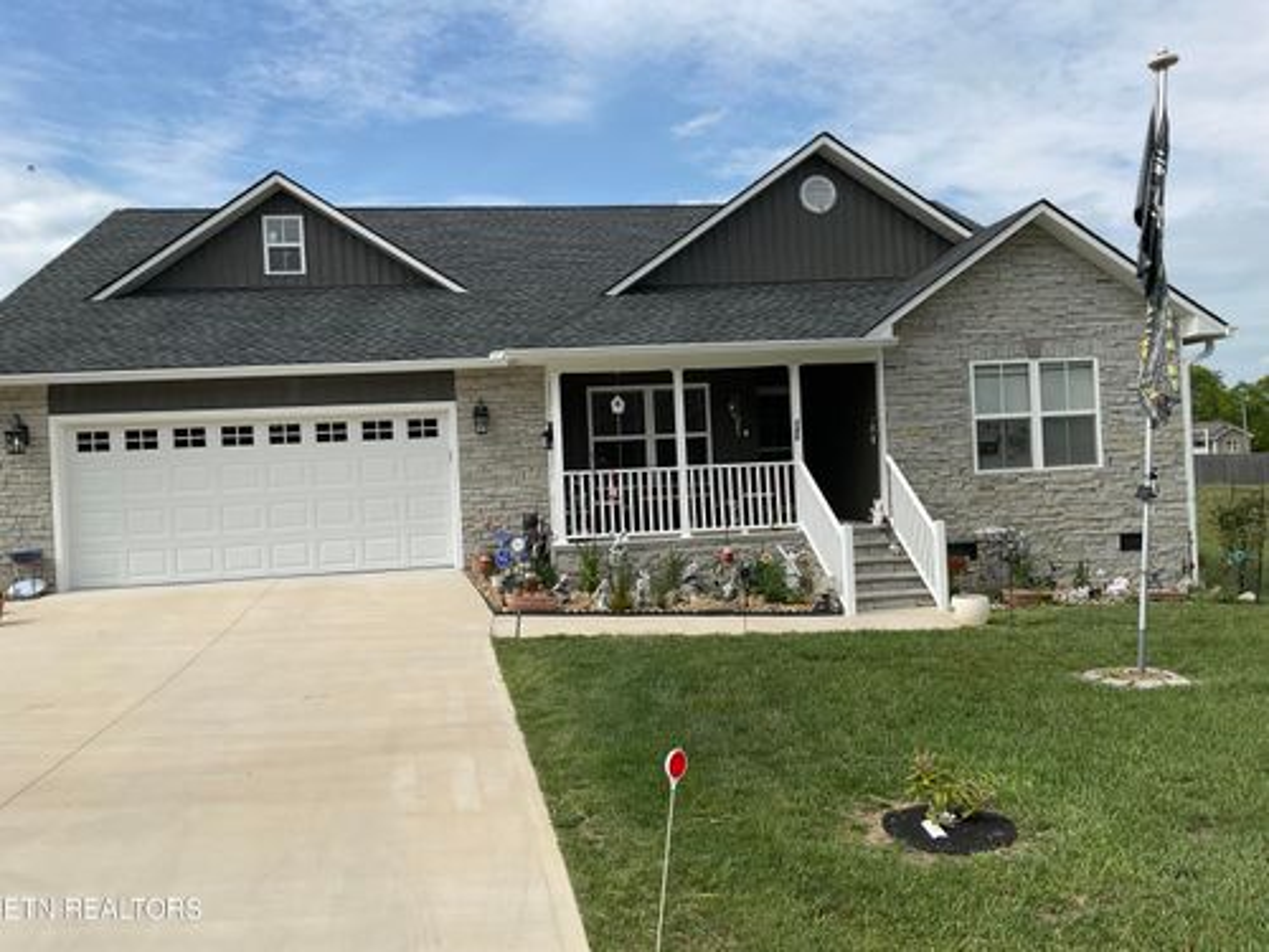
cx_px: 634
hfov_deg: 61.7
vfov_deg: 48.2
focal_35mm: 29
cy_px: 476
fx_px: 1063
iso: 16
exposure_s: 1/2227
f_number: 1.8
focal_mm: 3
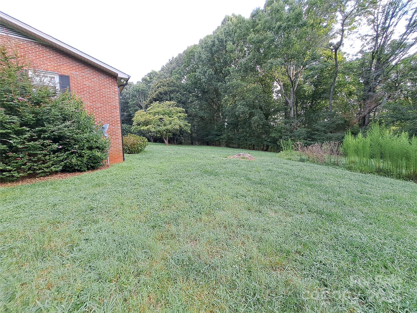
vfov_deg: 89.9
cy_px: 156
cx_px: 208
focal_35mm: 13
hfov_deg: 106.2
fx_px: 157
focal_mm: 1.74
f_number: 2.2
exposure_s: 1/120
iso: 50
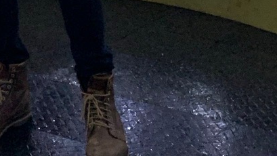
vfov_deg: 7.5
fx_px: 1043
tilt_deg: +2.5
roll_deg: +0.1
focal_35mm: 142
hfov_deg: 14.7
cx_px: -35
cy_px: -311
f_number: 1.8
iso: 400
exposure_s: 1/40
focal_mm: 4.25
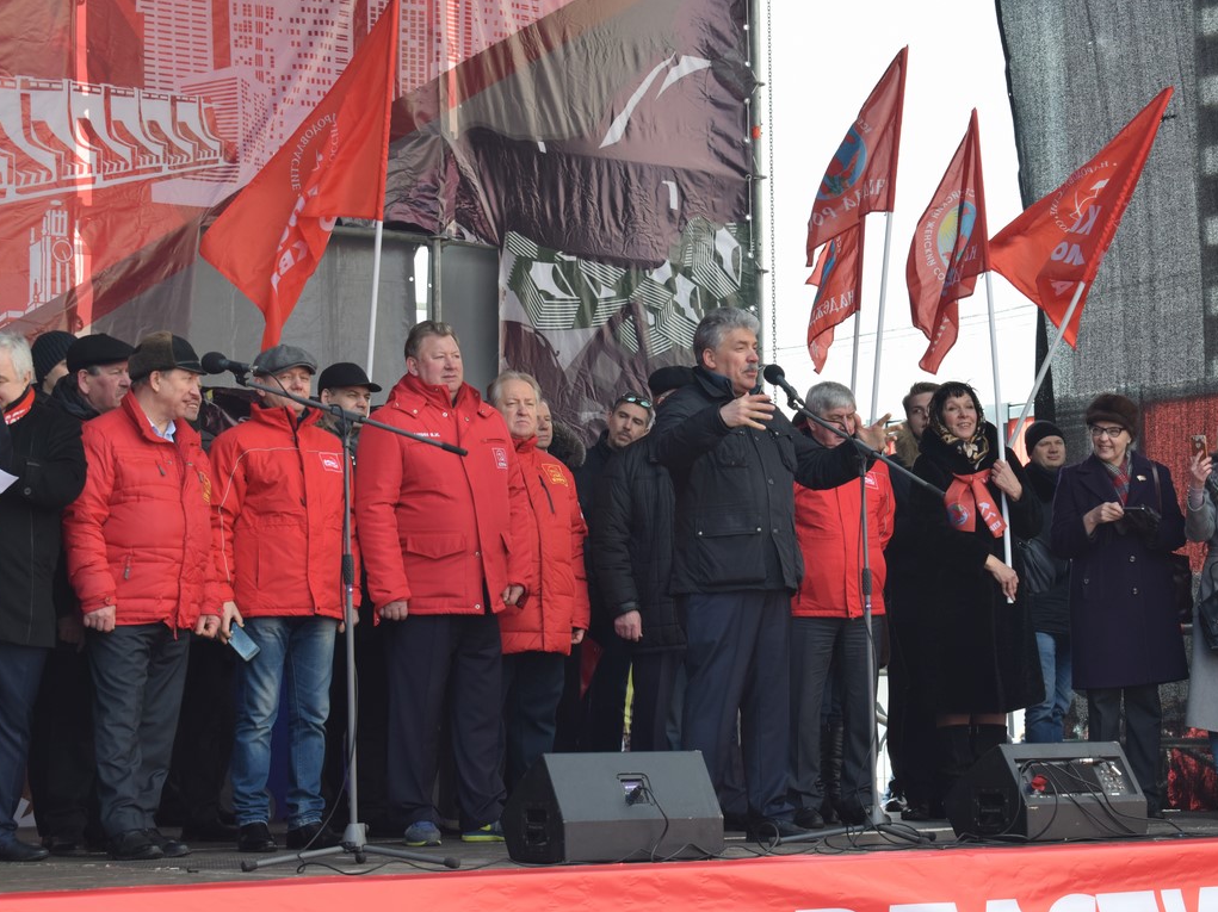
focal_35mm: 90
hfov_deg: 21.9
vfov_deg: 16.5
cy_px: 455
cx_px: 669
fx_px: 3150
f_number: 8
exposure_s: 1/250
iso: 400
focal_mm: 55
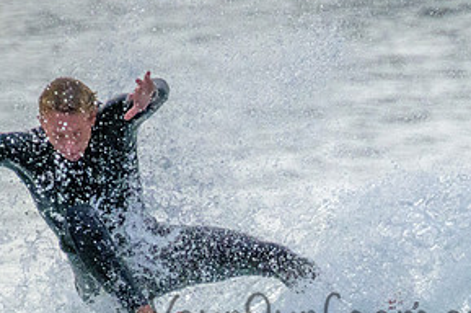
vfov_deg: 0.6
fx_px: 28541
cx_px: 485
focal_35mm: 2184
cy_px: 417
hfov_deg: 0.9
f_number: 11
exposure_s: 1/2000
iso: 5600
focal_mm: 800
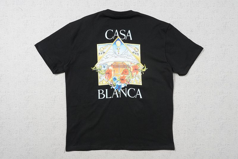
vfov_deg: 53.1
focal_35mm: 24
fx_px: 159
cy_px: 80
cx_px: 119
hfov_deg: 73.8
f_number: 10
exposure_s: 1/100
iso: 1600
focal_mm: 16
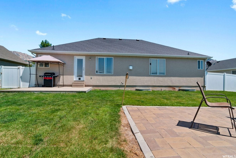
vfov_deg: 67.5
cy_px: 79
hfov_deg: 89.9
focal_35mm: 18
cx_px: 118
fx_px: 118
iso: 100
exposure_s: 1/200
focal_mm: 12
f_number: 10
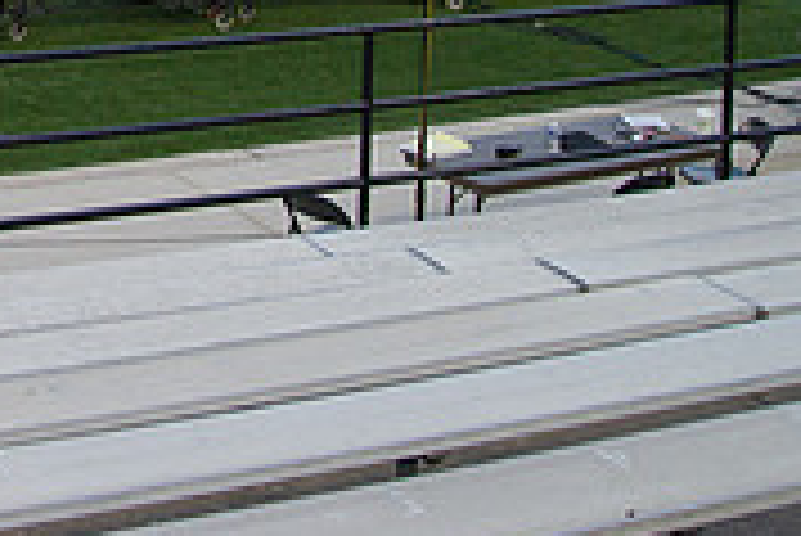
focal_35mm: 78
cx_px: -158
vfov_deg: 16.0
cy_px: -270
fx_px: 1737
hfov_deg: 23.7
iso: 640
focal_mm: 24
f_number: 9
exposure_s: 1/320
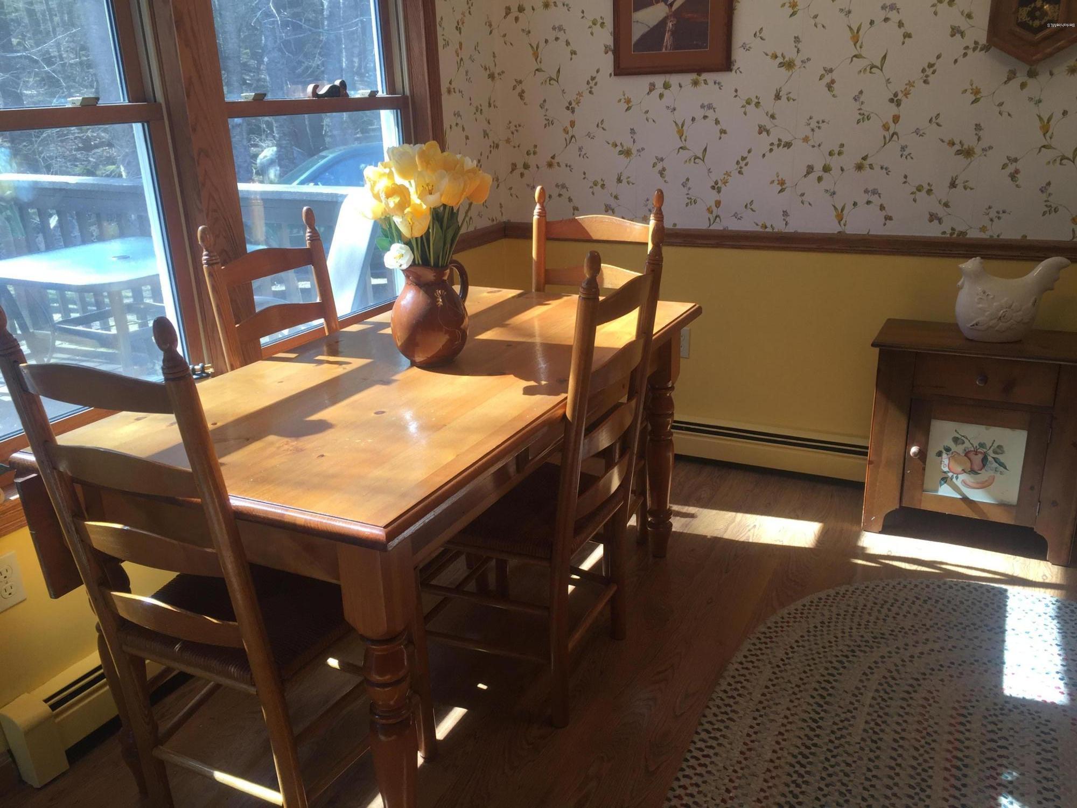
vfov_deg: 48.2
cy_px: 404
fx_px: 902
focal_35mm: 29
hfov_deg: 61.7
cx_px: 538
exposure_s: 1/60
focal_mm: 4.15
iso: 32
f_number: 2.2
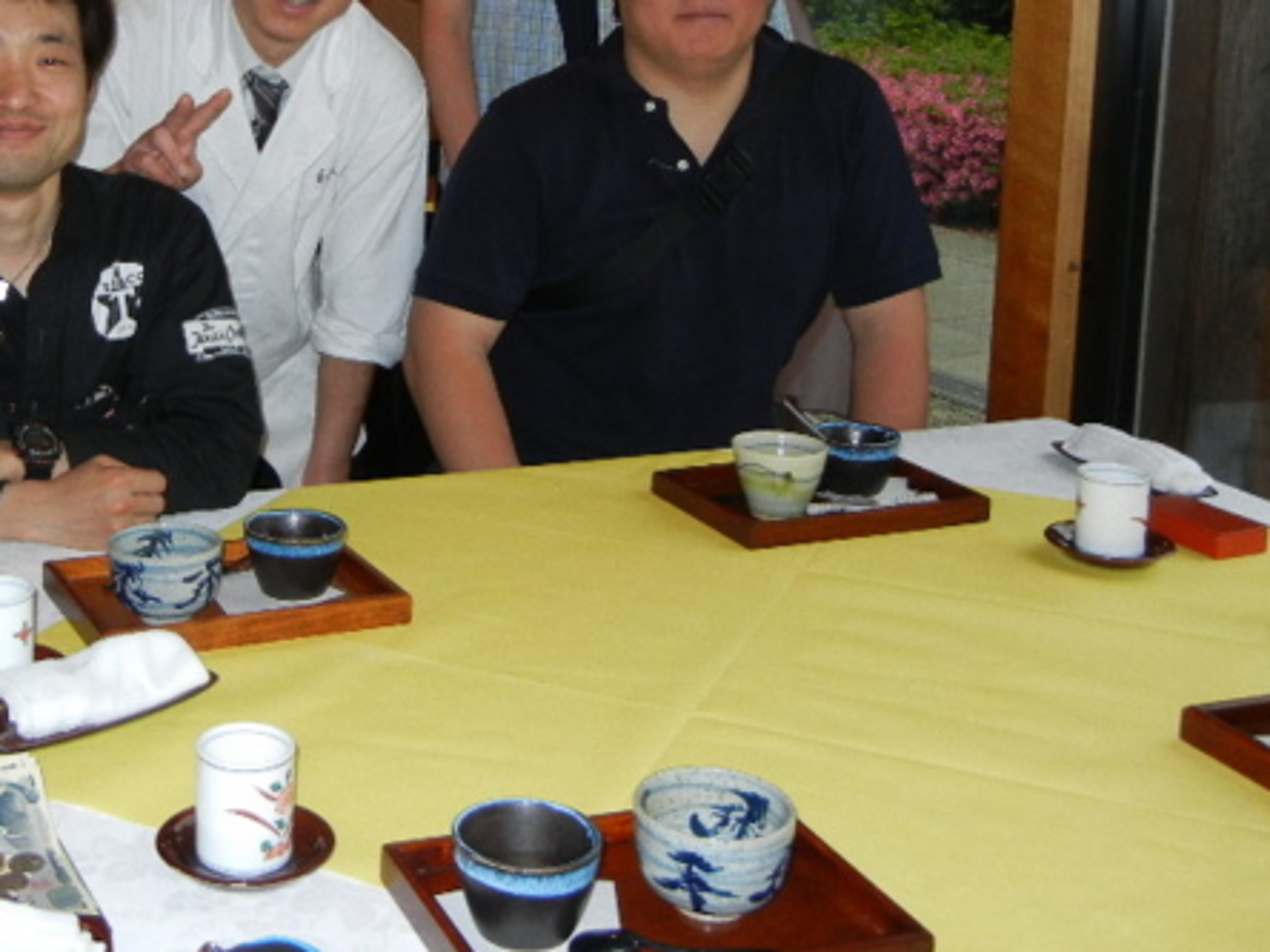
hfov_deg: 34.5
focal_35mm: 54
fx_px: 1981
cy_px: 180
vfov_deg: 26.5
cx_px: 266
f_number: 3.5
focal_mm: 5.4
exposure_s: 1/30
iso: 200
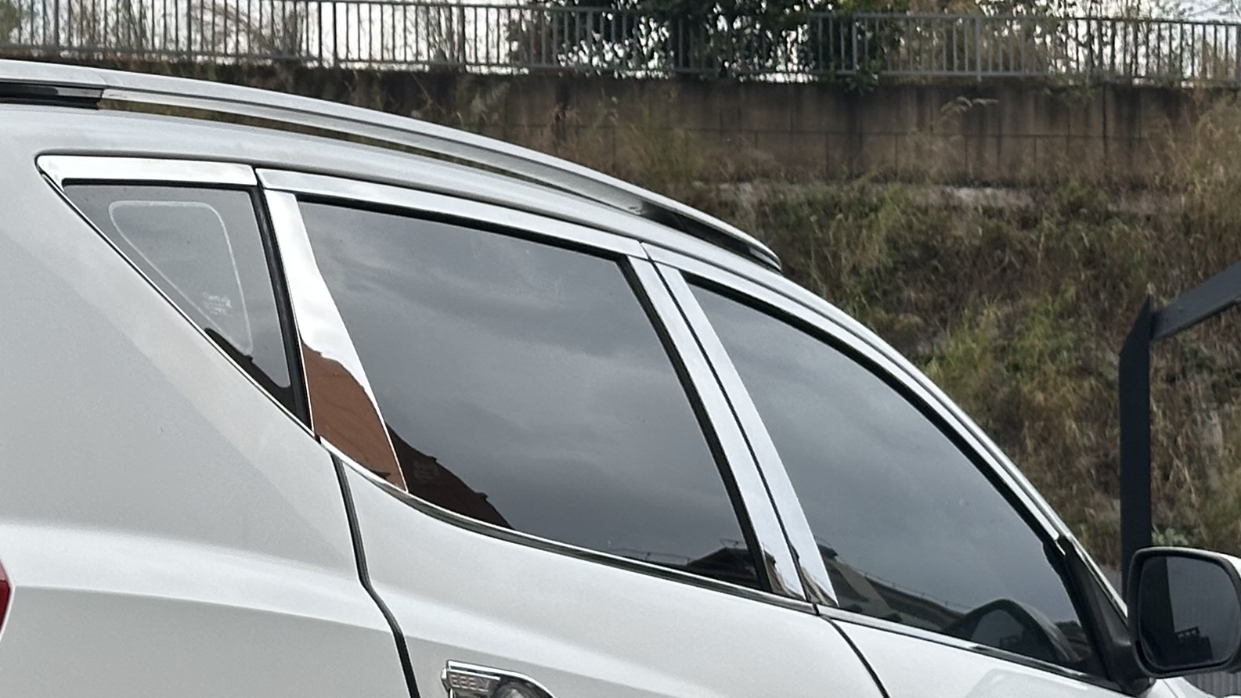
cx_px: 54
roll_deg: +0.1
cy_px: 628
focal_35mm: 133
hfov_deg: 15.9
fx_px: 4377
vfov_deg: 9.1
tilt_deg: +2.1
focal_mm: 6.86
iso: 64
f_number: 1.78
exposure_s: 1/1305
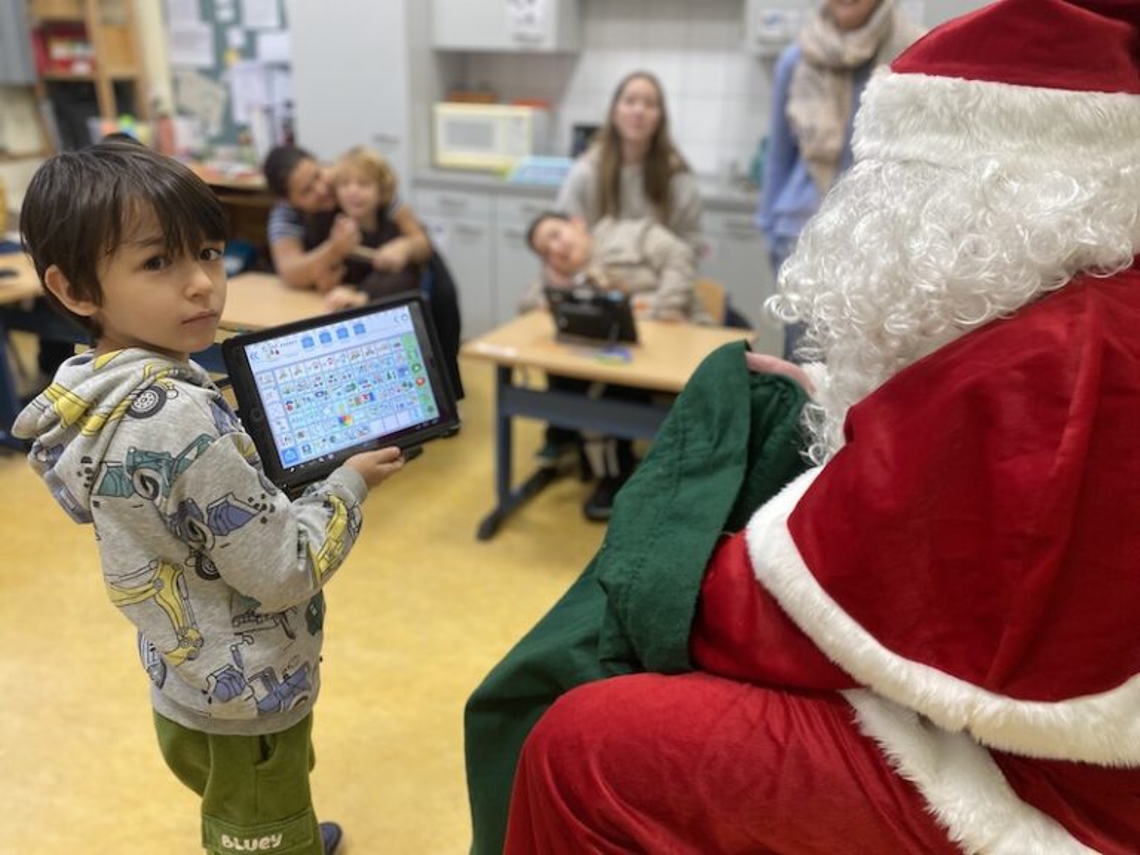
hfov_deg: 67.3
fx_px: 856
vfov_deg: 53.1
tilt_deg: -25.9
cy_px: 428
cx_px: 570
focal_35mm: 26
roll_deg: +0.5
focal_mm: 4.25
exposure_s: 1/50
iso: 125
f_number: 1.8
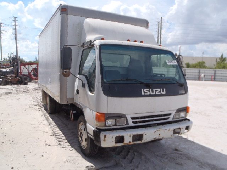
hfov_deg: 63.4
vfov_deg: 49.7
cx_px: 114
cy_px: 85
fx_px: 184
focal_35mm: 28
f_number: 5.6
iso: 80
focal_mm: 5
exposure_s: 1/500
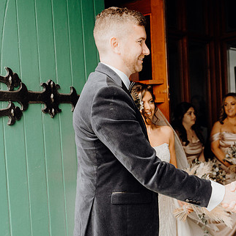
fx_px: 401
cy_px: 131
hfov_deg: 32.6
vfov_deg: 32.8
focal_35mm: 52
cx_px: 153
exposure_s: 1/200
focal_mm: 34
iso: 320
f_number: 3.5
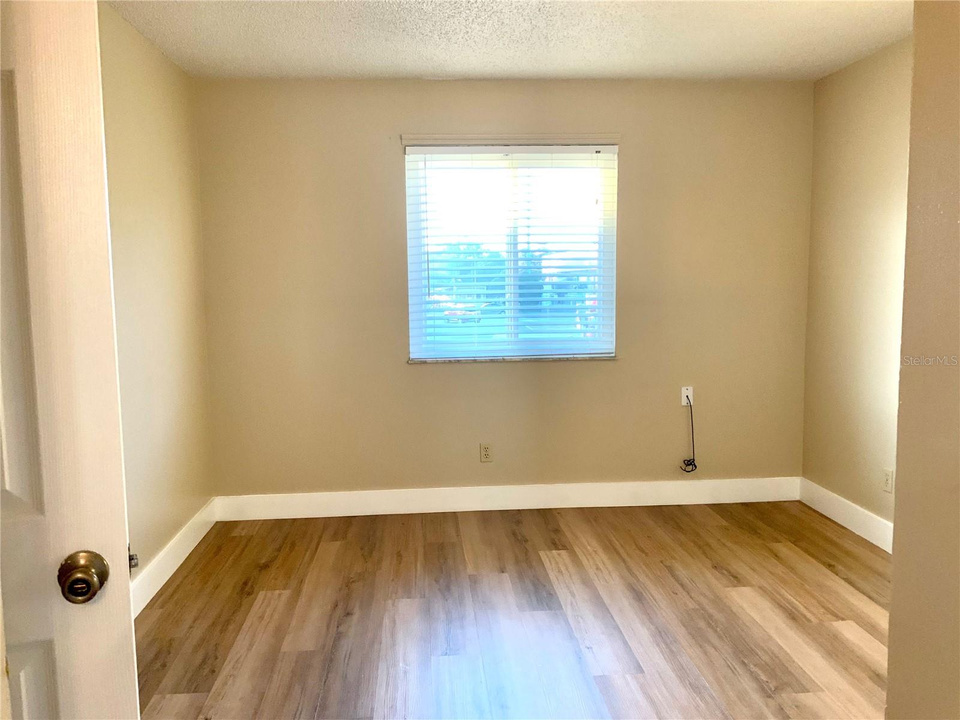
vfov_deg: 48.2
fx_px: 804
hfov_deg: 61.7
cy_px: 360
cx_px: 480
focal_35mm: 29
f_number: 1.8
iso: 100
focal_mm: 3
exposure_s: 1/60
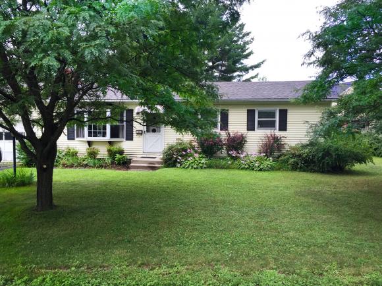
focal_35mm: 29
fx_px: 320
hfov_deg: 61.7
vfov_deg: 48.2
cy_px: 143
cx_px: 191
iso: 32
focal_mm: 4.15
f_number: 2.2
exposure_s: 1/120
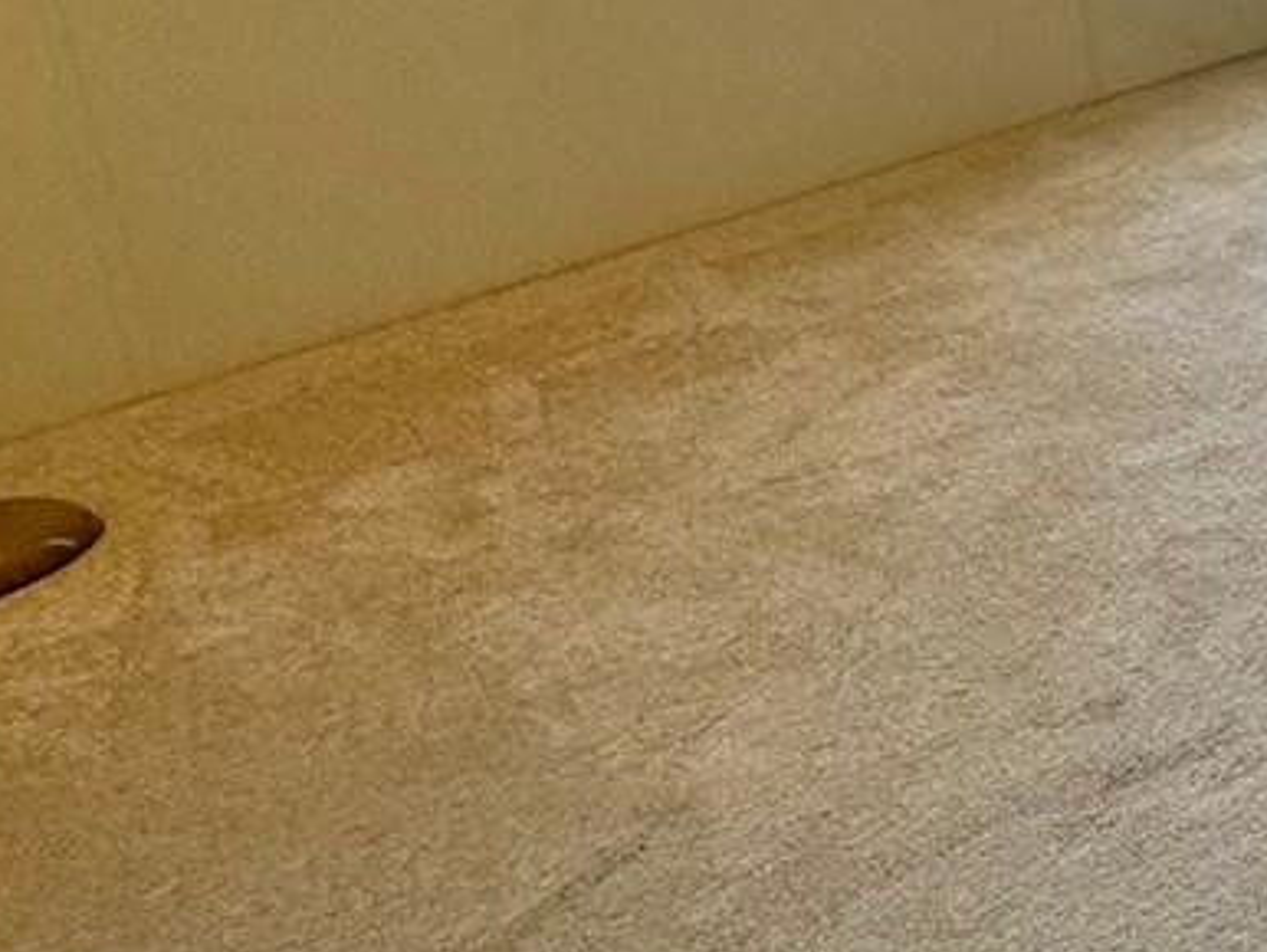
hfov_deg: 23.1
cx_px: 2114
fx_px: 2124
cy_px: -138
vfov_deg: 23.4
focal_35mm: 58
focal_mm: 2.22
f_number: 2.2
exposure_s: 1/120
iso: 125
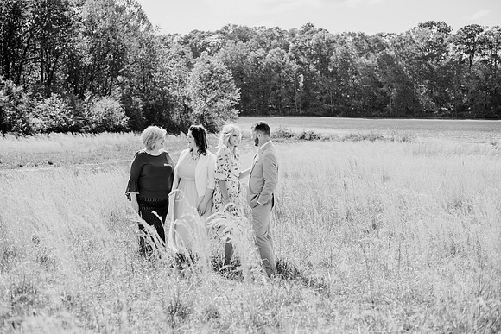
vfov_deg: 27.0
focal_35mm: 50
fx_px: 696
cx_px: 250
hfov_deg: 39.6
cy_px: 167
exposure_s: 1/1000
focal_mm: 50
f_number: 2.8
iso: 100
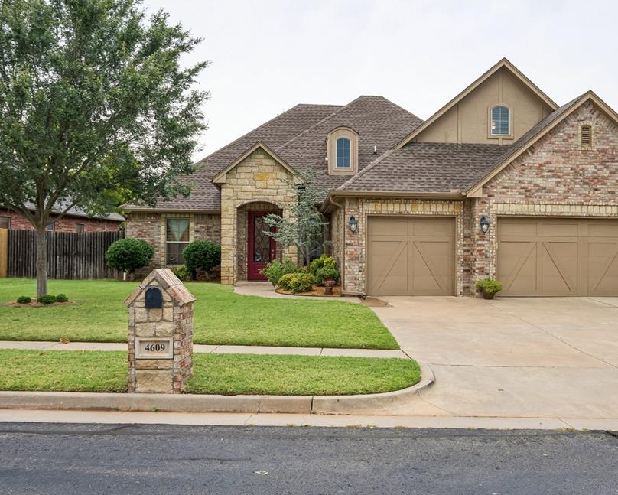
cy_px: 253
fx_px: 695
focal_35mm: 38
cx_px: 379
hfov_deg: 47.6
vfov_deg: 39.2
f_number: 8
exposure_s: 1/100
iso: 200
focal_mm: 32
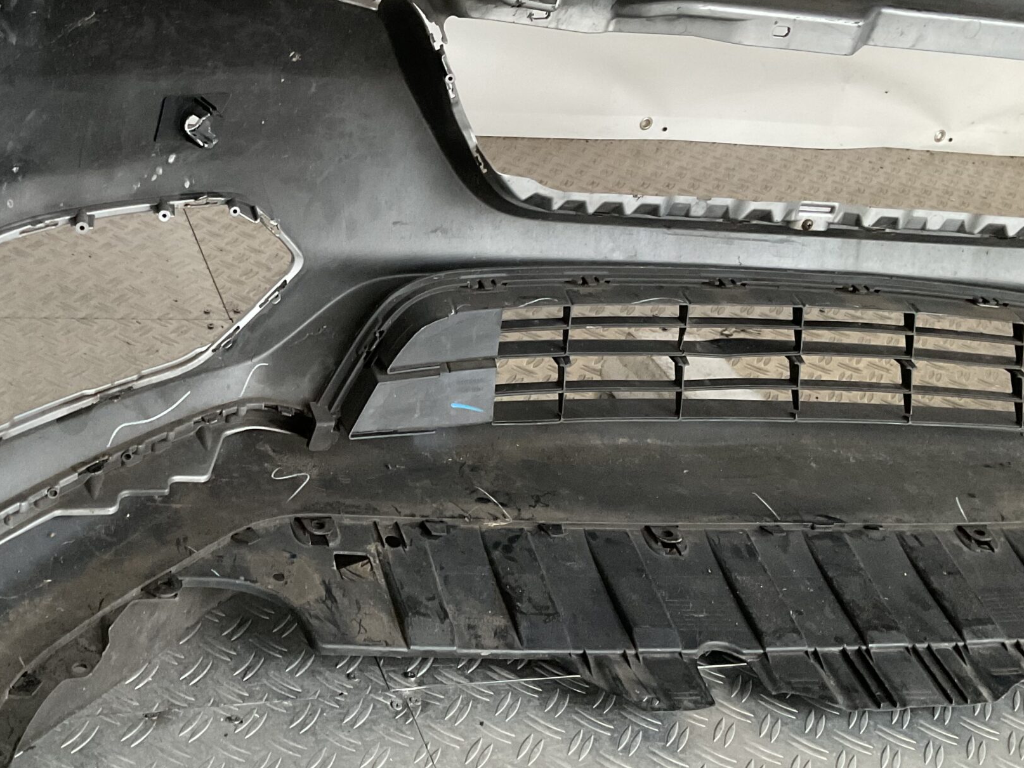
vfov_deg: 31.5
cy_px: 333
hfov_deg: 40.5
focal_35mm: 46
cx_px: 303
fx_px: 1361
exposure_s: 1/60
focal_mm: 3
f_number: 1.8
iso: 250
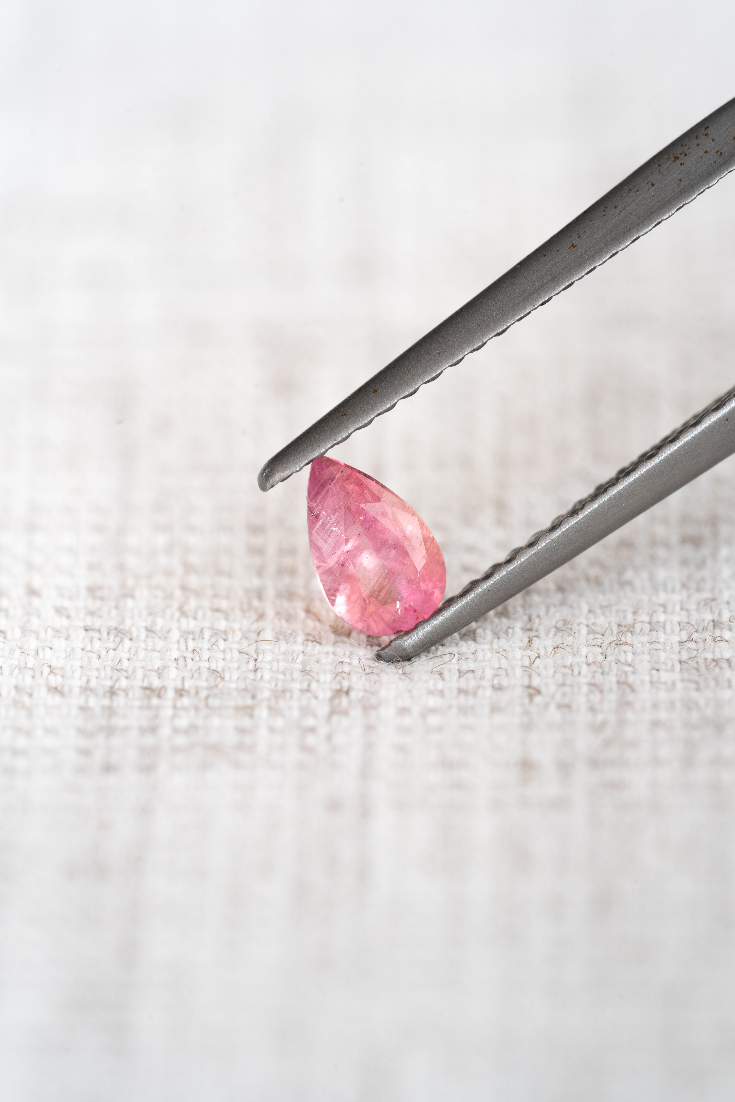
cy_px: 551
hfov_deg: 15.2
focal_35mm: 90
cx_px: 368
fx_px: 2756
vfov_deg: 22.6
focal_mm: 90
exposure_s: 1/2.5
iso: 100
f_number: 8
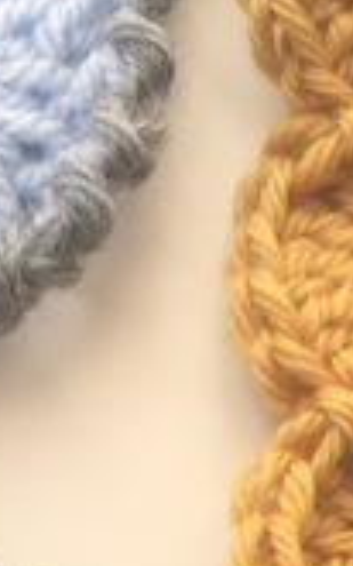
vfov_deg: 16.3
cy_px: 739
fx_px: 1864
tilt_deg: -81.3
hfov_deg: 10.7
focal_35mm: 121
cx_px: 350
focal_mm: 4.15
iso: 50
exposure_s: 1/120
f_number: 2.2
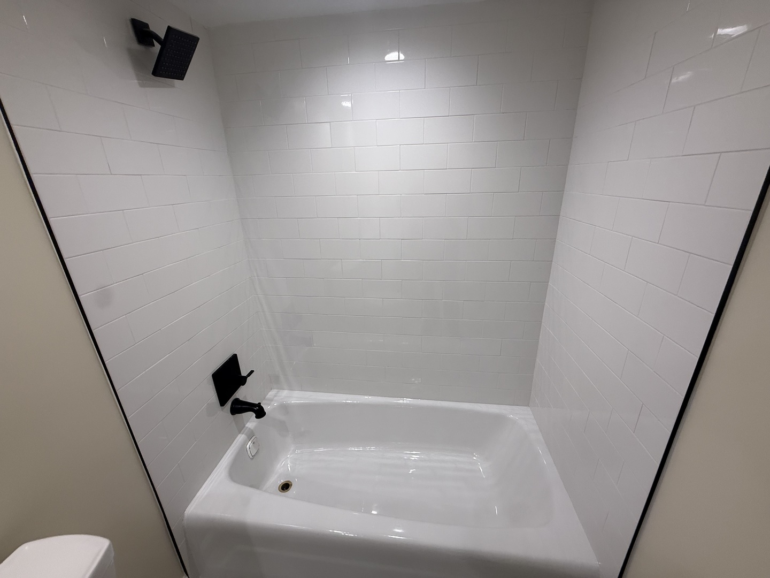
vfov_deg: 85.7
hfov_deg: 102.1
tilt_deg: -16.4
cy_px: 289
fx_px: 311
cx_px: 385
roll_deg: -0.2
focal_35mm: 14
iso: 100
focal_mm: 2.22
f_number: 2.2
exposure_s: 1/120
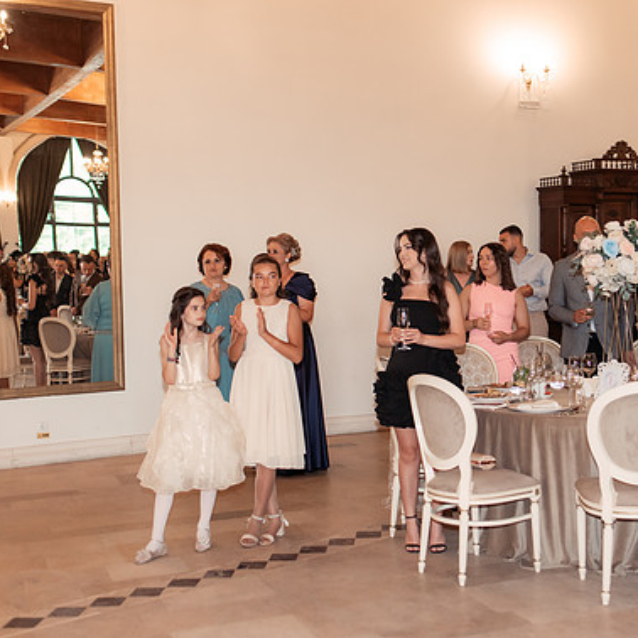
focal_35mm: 52
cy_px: 313
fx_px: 1084
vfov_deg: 32.8
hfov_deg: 32.6
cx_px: 412
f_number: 2.5
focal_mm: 35
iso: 1250
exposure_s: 1/250
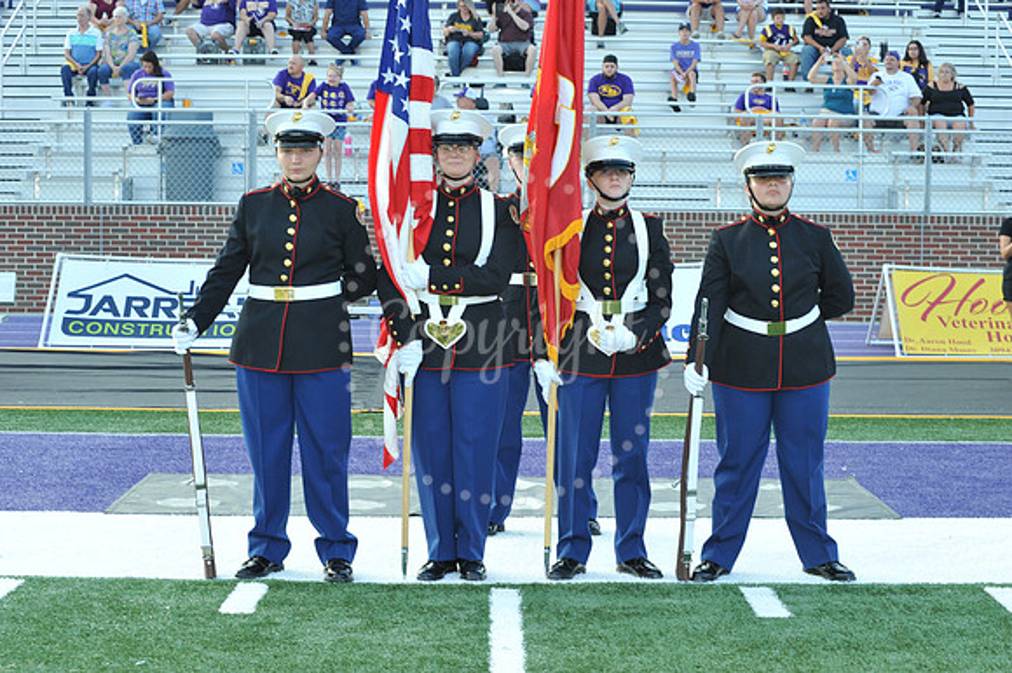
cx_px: 506
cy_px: 336
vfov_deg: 17.0
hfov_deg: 25.4
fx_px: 2248
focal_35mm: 80
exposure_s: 1/125
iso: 1000
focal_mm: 80
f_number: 10
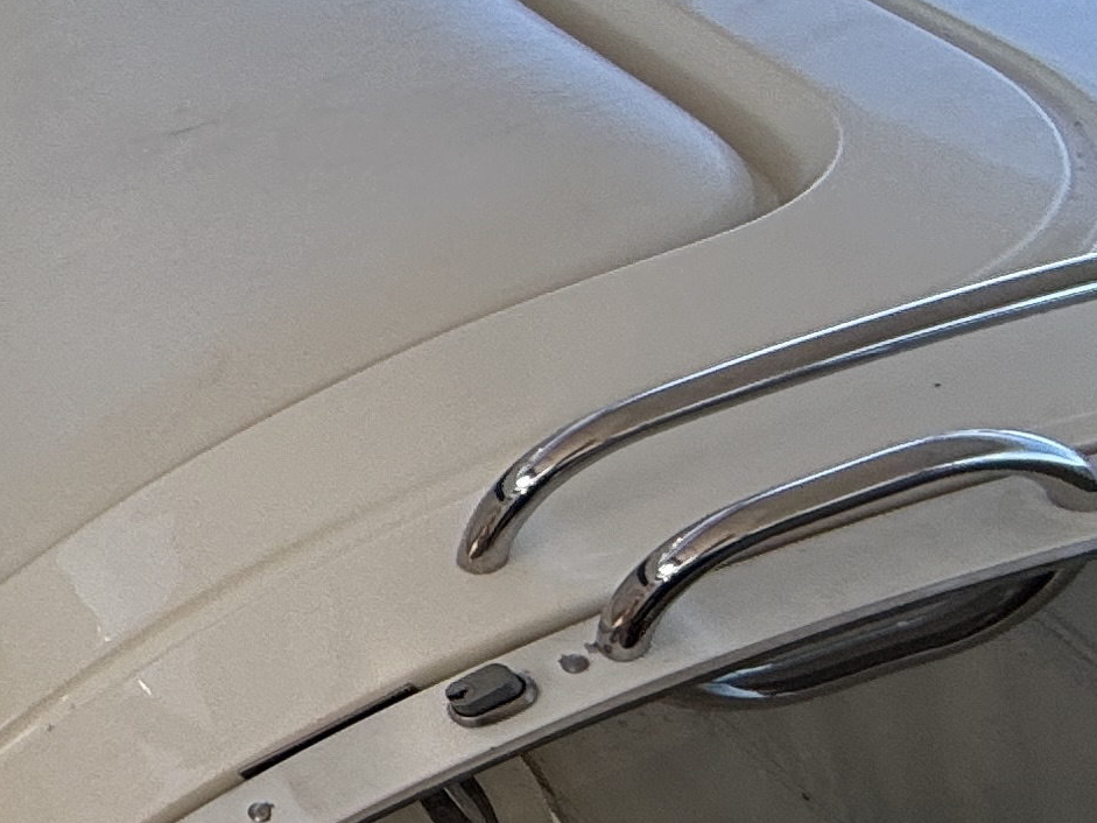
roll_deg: -0.4
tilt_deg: -33.2
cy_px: 276
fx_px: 1902
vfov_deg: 24.3
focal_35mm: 60
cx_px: -996
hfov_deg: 20.1
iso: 50
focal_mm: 2.22
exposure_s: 1/290
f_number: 2.2
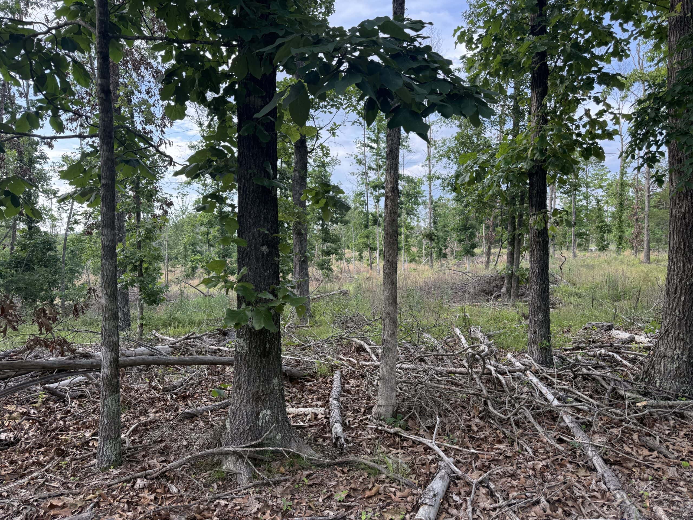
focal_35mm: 24
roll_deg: +0.1
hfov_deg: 71.6
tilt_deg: -2.2
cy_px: 260
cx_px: 346
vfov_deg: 56.8
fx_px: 480
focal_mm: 6.76
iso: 100
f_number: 1.78
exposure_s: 1/507
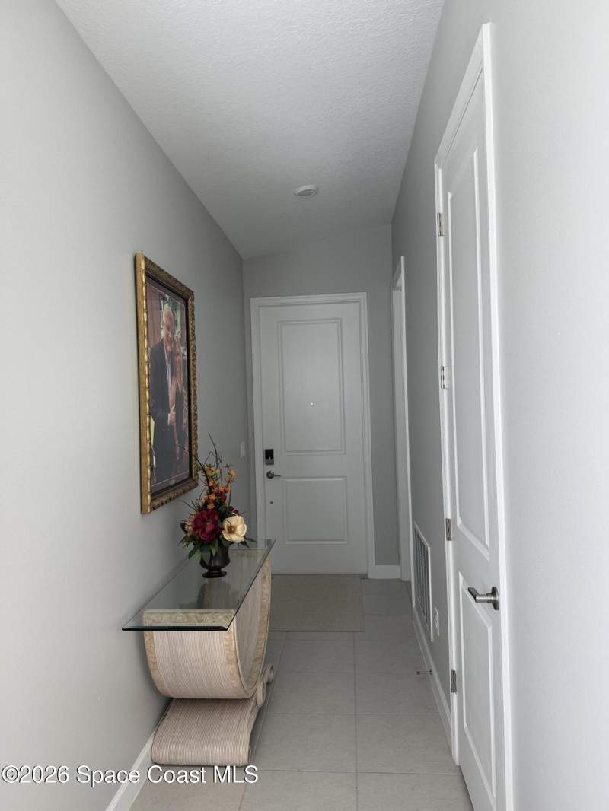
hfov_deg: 56.8
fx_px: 563
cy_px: 406
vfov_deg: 71.6
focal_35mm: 24
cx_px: 304
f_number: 1.78
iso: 64
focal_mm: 6.76
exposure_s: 1/120
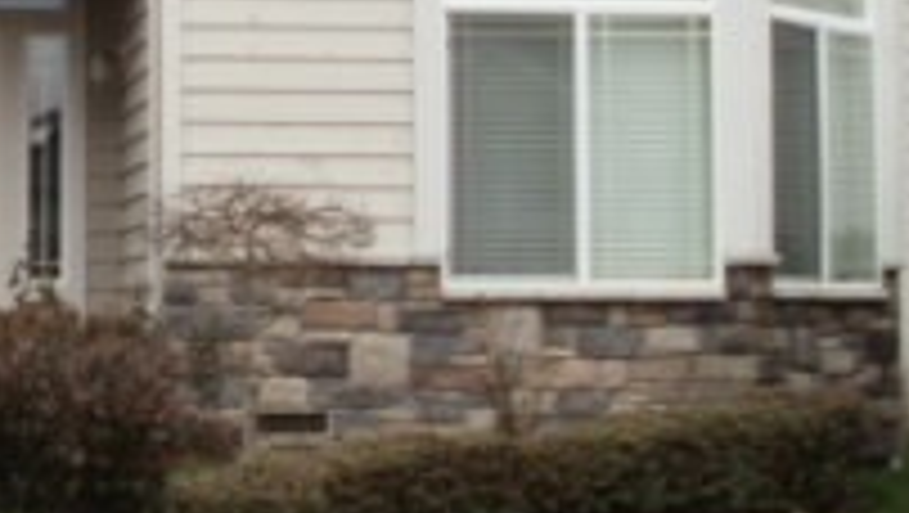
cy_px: -22
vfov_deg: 9.7
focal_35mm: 124
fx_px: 2991
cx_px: -198
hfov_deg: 16.5
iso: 100
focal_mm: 6.3
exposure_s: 1/125
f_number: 3.5
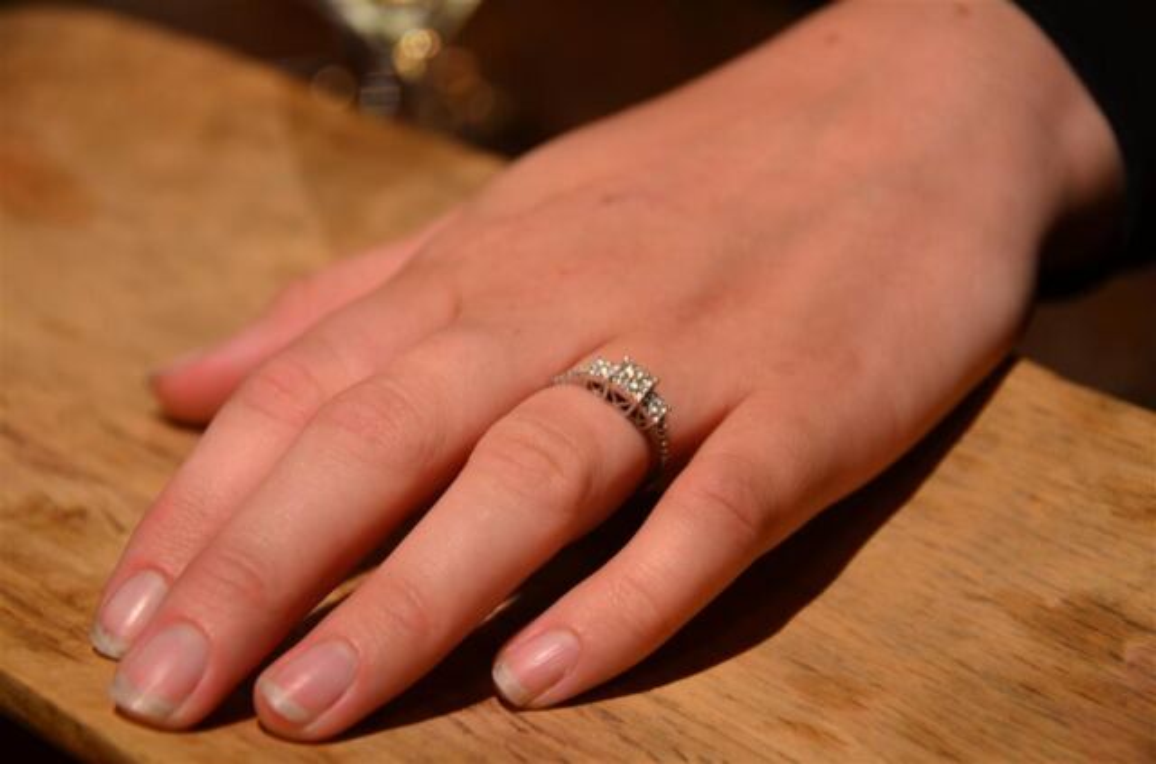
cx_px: 578
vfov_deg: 11.1
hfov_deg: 16.7
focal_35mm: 123
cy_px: 382
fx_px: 3939
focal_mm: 82
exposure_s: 1/2.5
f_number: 5
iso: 200
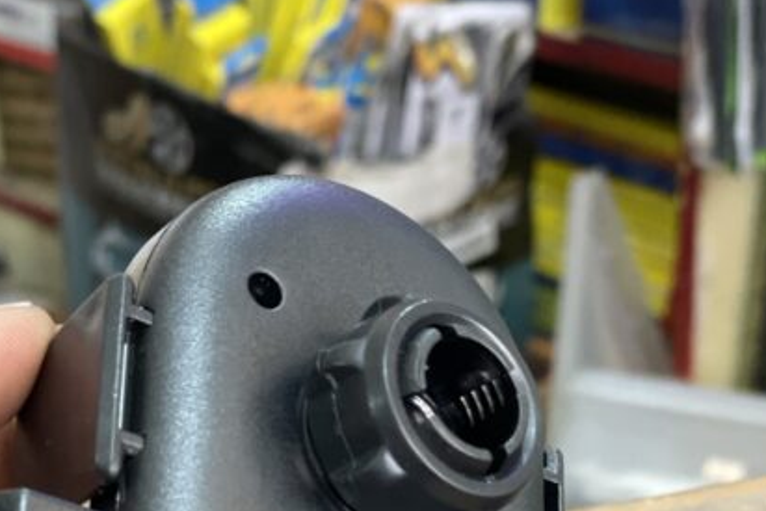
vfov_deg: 12.8
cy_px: 557
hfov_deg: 19.4
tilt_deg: -23.1
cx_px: 428
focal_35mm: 105
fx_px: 2235
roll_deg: +0.4
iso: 250
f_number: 2
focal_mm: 6
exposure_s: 1/33
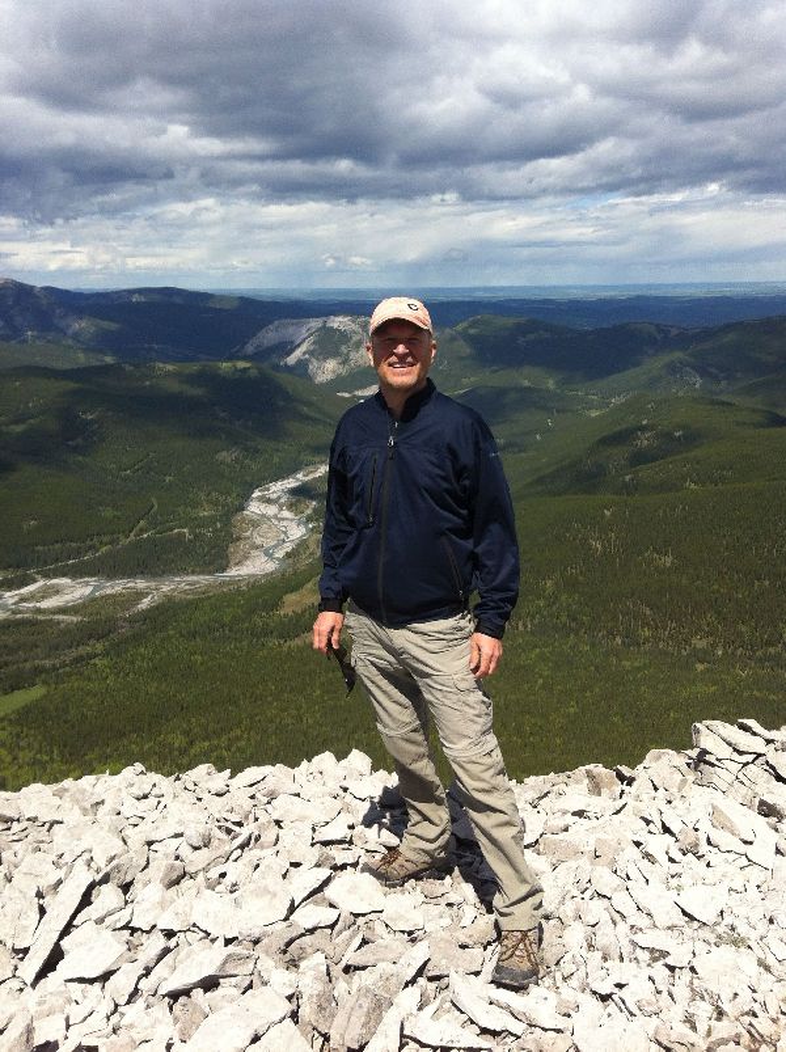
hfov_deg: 40.6
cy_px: 526
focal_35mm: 35
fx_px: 1062
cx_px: 393
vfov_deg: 52.7
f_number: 2.8
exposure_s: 1/1774
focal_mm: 3.85
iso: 80
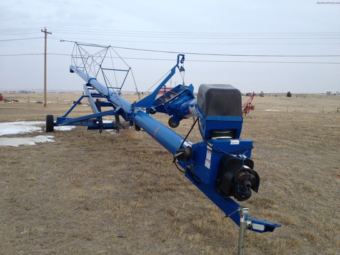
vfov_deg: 40.7
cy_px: 128
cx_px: 170
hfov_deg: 52.6
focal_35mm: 35
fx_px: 344
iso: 64
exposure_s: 1/120
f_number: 2.4
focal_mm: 4.28
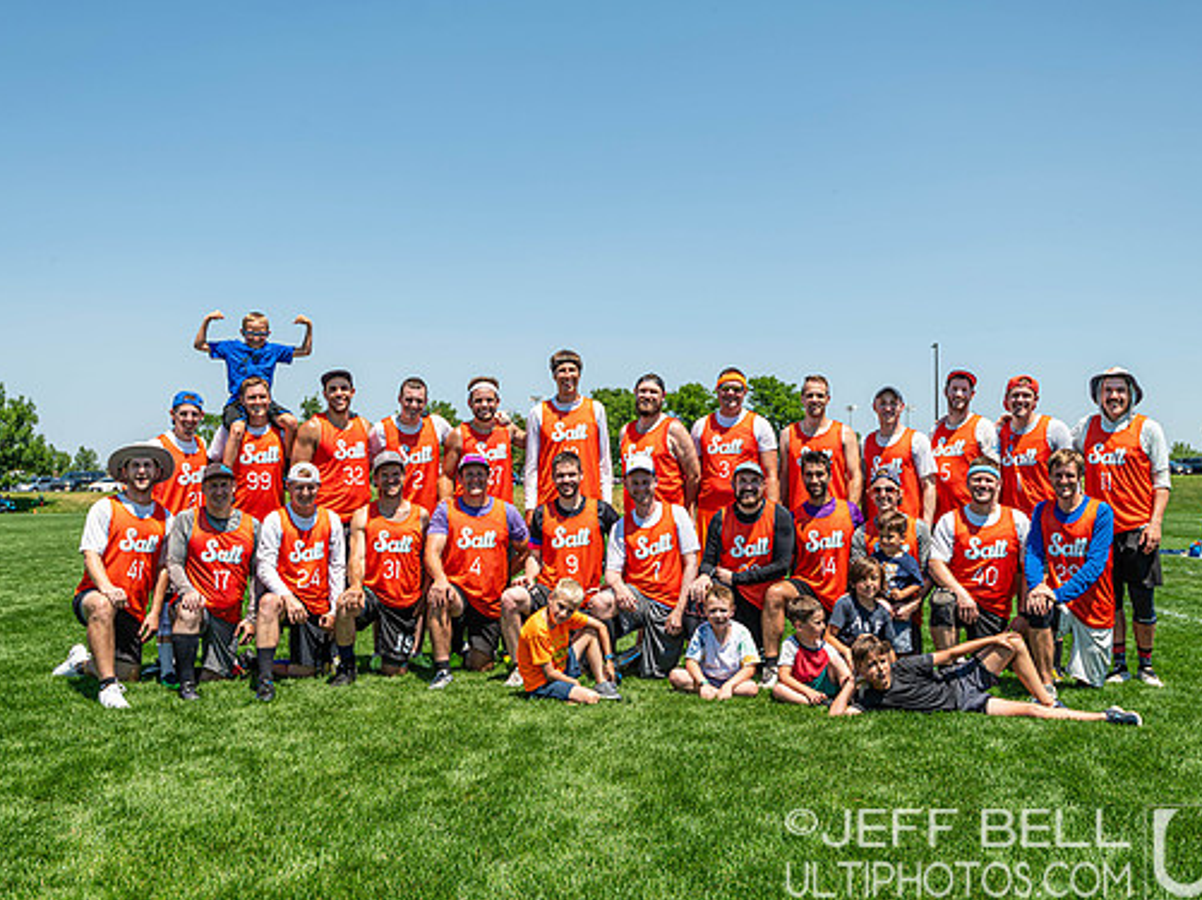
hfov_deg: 47.9
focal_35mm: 39
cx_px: 626
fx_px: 1353
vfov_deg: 36.8
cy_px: 462
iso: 64
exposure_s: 1/500
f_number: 5.6
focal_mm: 35
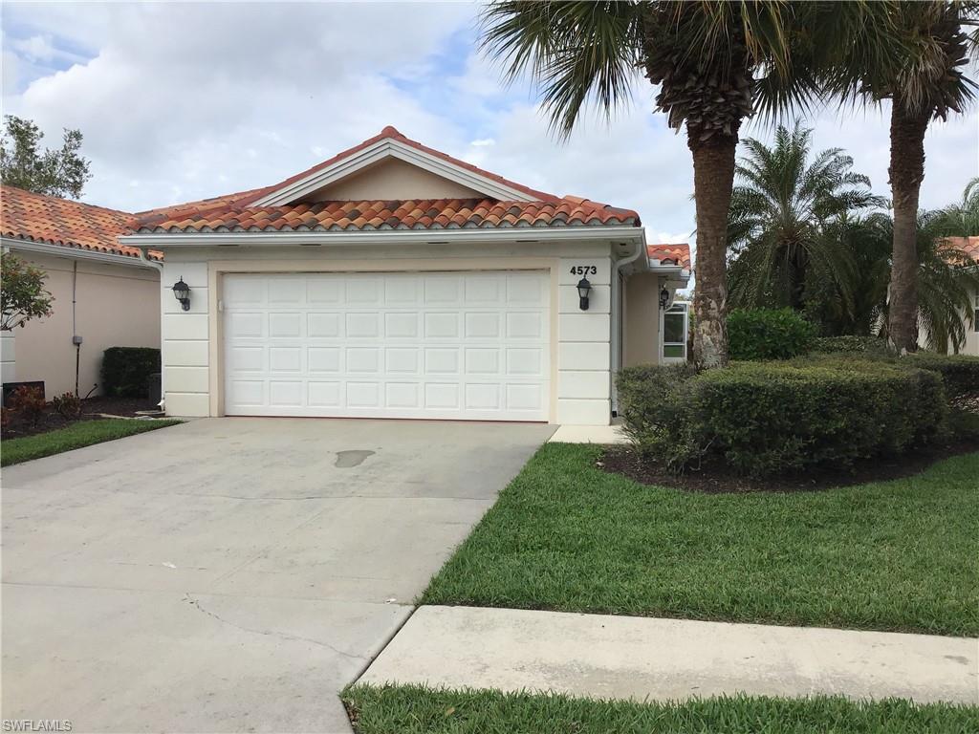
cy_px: 367
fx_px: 877
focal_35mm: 31
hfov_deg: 58.4
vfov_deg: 45.4
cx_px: 490
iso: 25
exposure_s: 1/1045
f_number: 2.4
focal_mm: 3.3
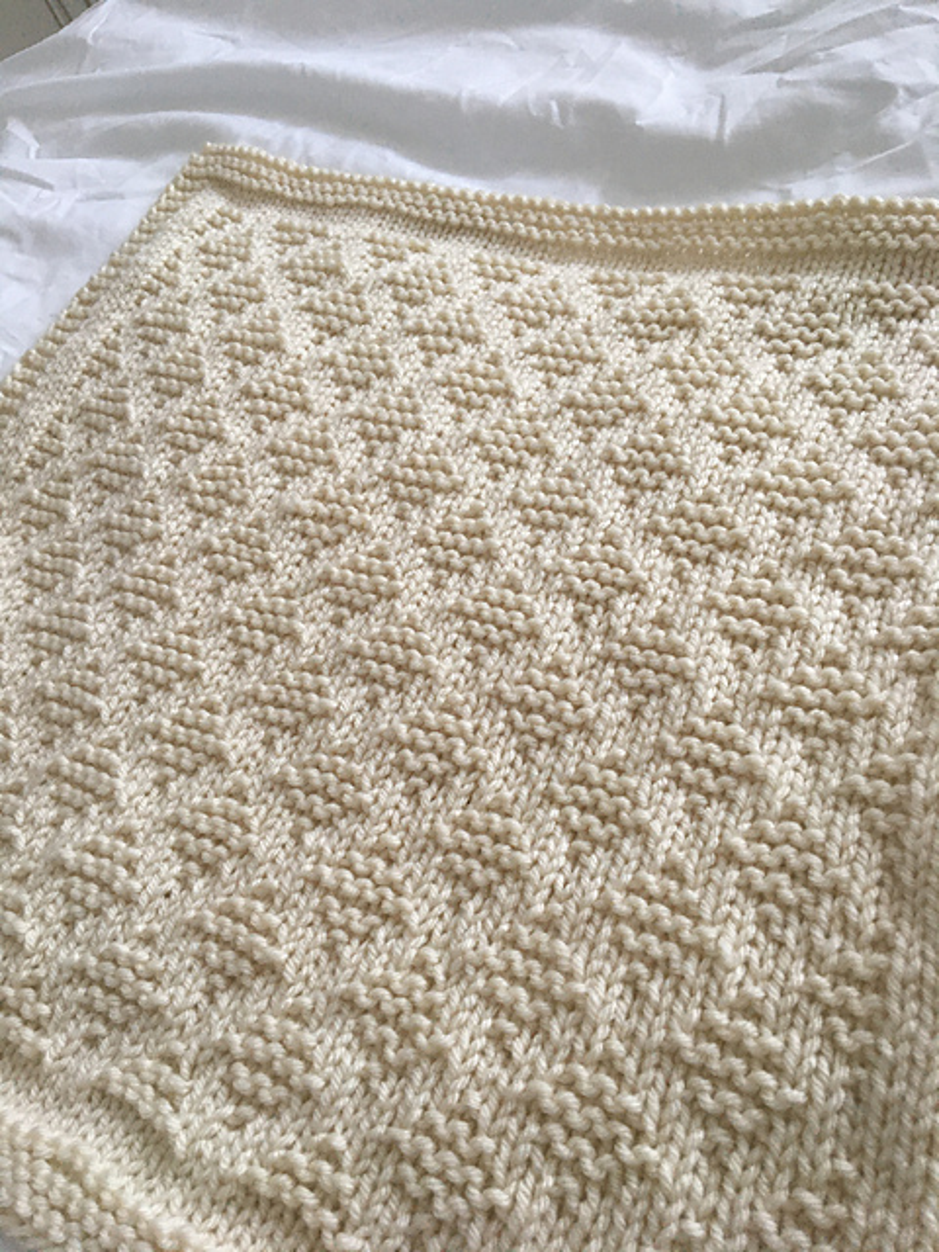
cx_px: 470
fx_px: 1049
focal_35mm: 29
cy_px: 626
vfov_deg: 61.7
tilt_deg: -51.1
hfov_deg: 48.2
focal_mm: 4.15
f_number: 2.2
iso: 64
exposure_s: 1/33
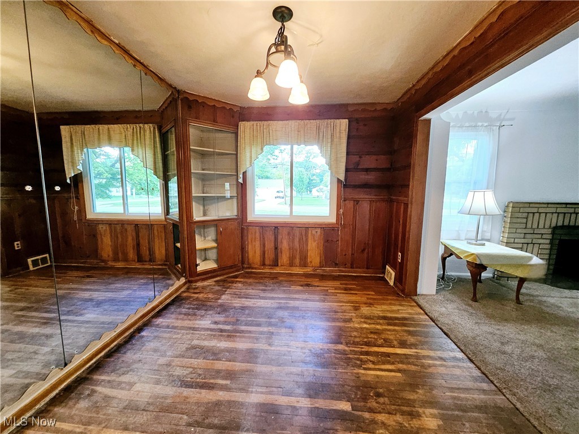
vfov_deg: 89.9
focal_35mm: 13
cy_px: 217
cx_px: 290
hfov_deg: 106.2
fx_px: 217
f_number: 2.2
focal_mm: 1.74
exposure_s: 1/40
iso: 320
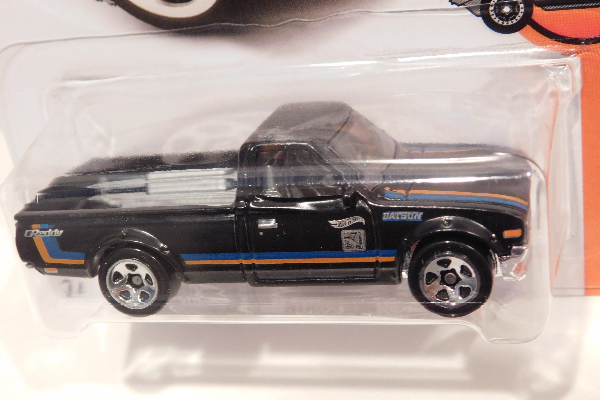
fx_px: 900
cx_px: 299
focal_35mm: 54
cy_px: 214
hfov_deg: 36.9
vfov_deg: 25.1
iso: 450
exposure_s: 1/8
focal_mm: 9
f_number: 3.8
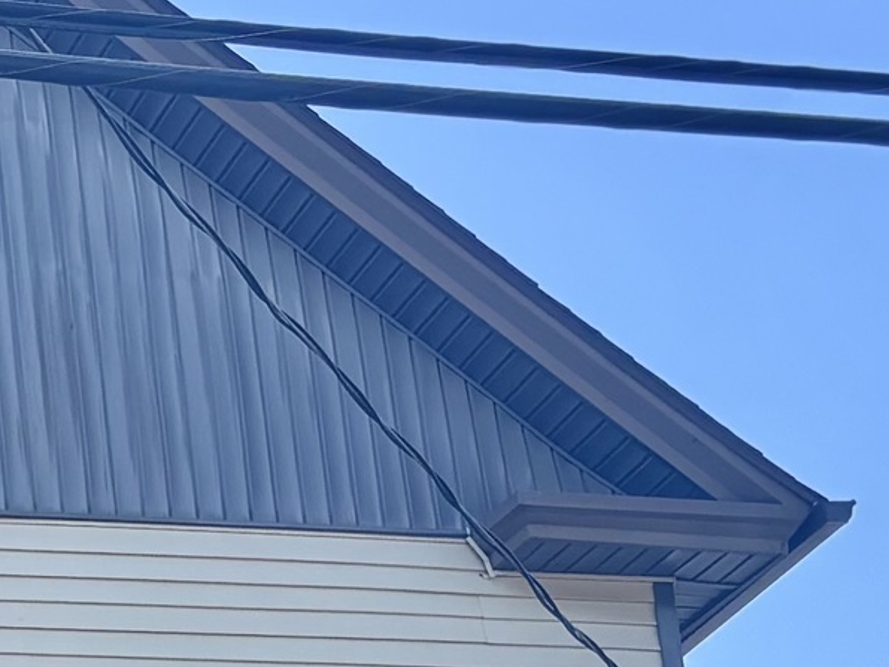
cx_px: -683
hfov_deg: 13.3
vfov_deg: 10.4
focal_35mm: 134
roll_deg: +1.8
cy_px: 1240
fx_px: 3441
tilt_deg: +14.6
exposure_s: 1/903
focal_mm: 5.96
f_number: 1.6
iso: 50
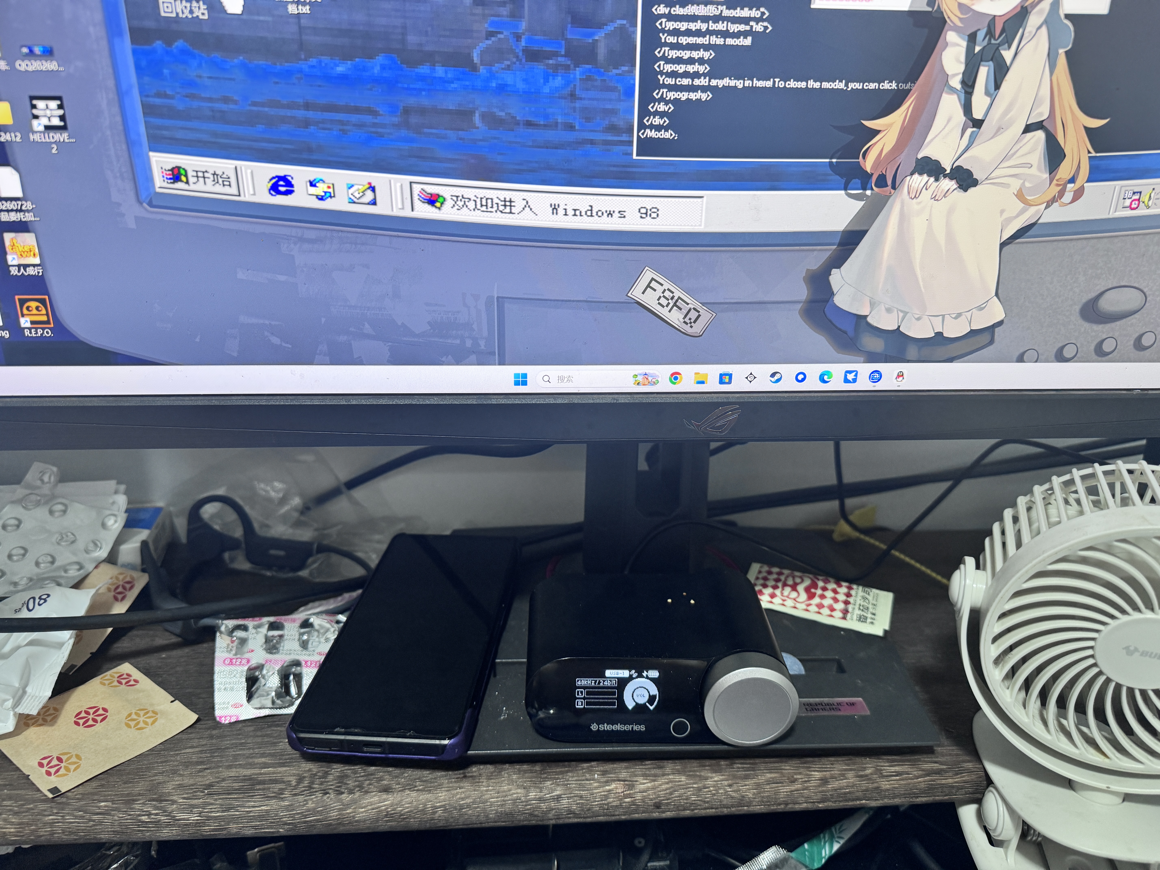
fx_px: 804
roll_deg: -1.1
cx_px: 580
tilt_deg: -19.7
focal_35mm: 24
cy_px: 435
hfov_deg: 71.6
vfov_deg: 56.8
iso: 160
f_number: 1.78
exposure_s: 1/80
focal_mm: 6.76
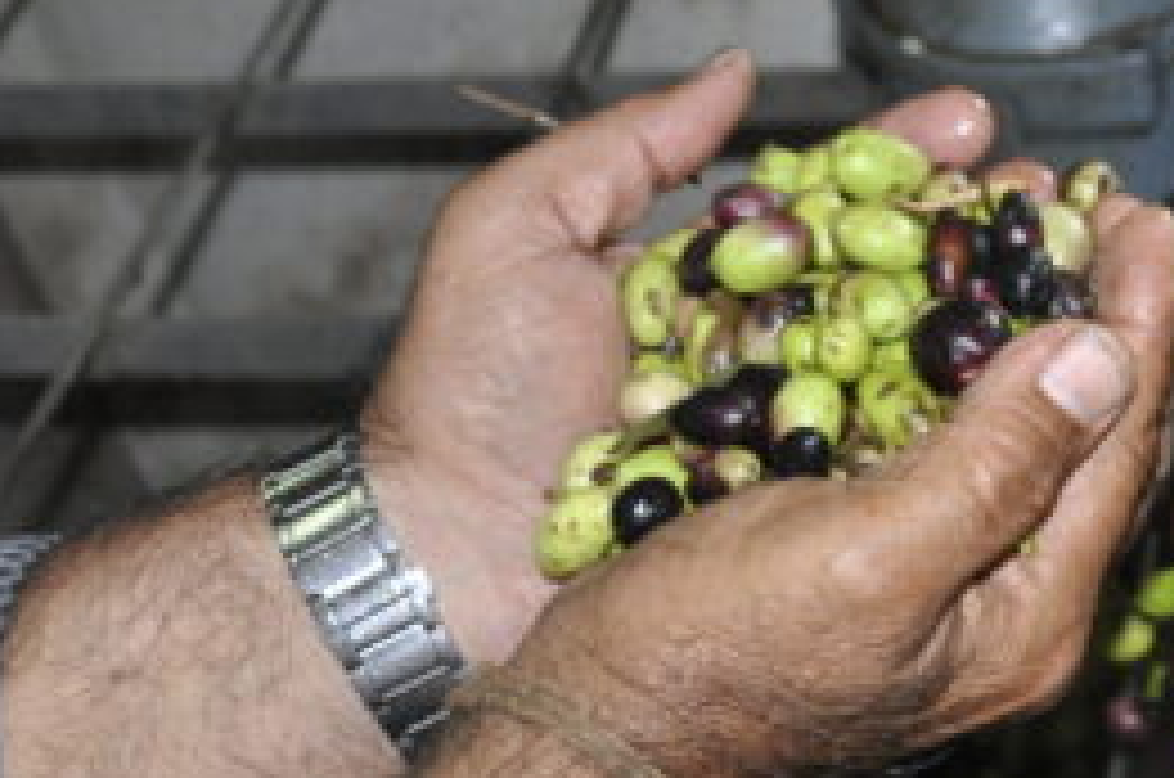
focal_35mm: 101
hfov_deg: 18.9
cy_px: 189
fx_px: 3303
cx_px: 1457
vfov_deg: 13.4
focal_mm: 23
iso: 800
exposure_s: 1/60
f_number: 3.8
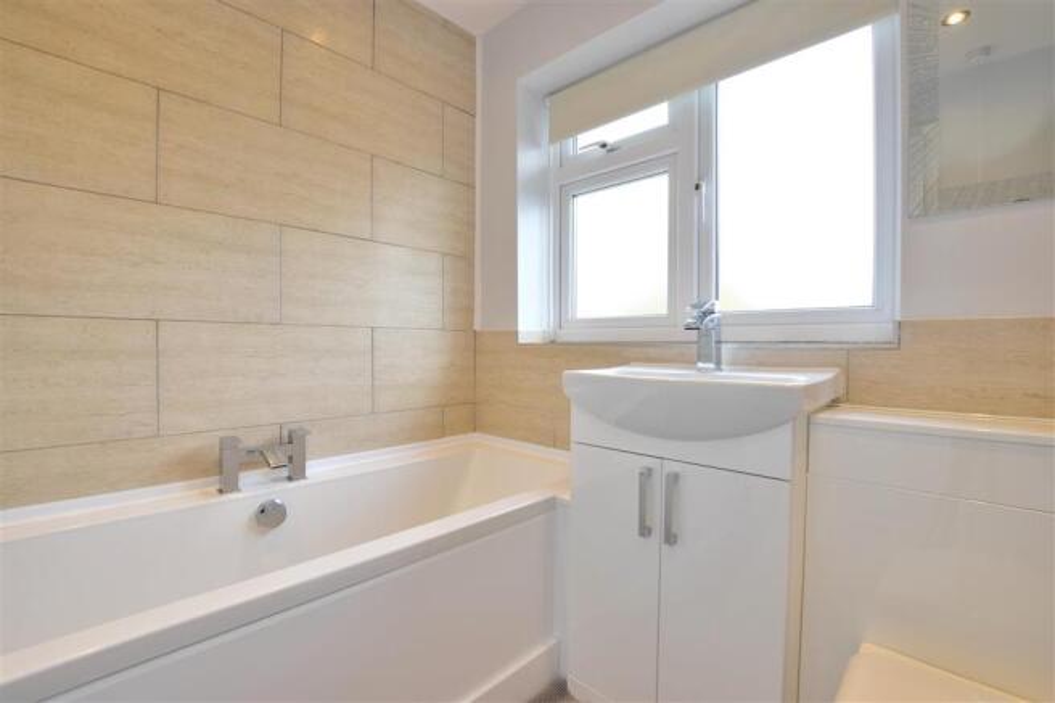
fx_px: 439
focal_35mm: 15
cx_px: 528
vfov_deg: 77.3
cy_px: 352
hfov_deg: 100.4
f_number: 11
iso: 400
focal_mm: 10
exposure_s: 1/20
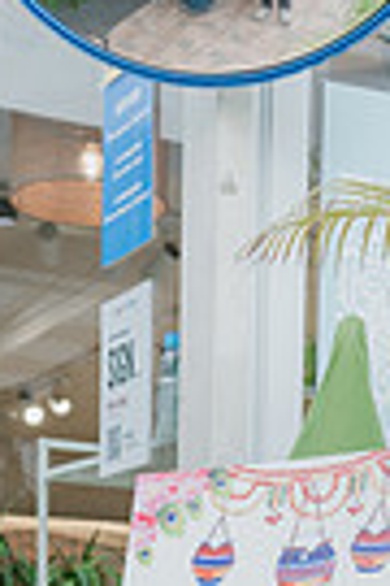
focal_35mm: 117
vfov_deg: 15.6
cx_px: 217
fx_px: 1901
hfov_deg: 11.7
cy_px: 964
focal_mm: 35
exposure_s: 1/200
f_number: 2.8
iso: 125
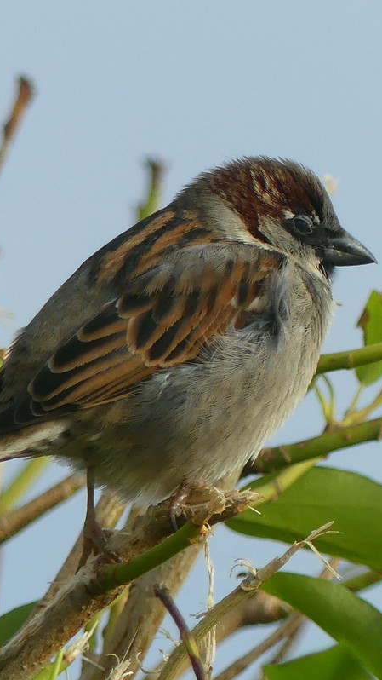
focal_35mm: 1748
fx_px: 31470
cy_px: 340
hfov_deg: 0.7
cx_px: 147
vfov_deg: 1.2
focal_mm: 108
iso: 100
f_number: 4
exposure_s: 1/640
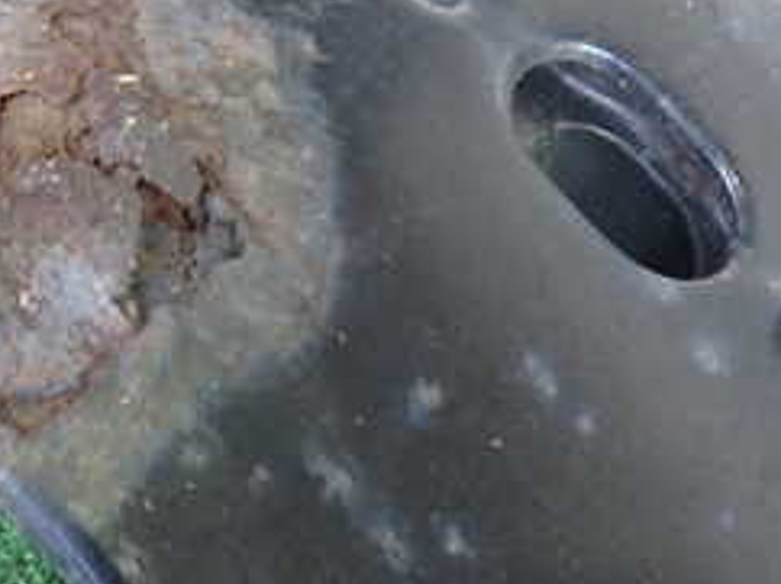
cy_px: 200
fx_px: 1397
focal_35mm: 62
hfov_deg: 30.1
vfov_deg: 23.5
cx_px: 106
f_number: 2
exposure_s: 1/60
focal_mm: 4.5
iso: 200
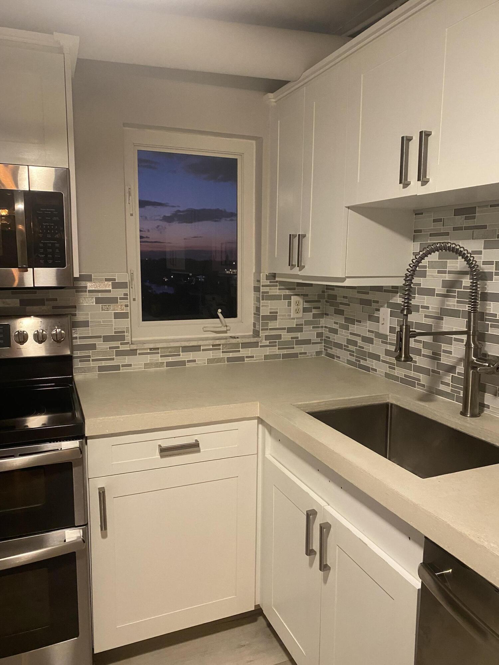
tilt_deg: -6.6
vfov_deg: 67.3
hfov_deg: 53.1
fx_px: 500
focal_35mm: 26
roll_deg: +0.5
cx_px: 250
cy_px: 332
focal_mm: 4.25
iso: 400
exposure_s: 1/60
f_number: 1.8
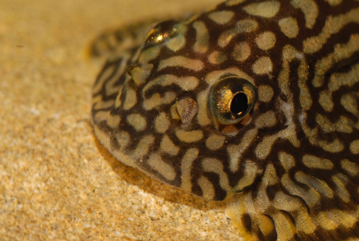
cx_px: 178
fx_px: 2003
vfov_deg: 6.9
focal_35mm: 201
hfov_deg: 10.2
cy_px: 113
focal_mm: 105
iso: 100
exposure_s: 1/60
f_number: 22
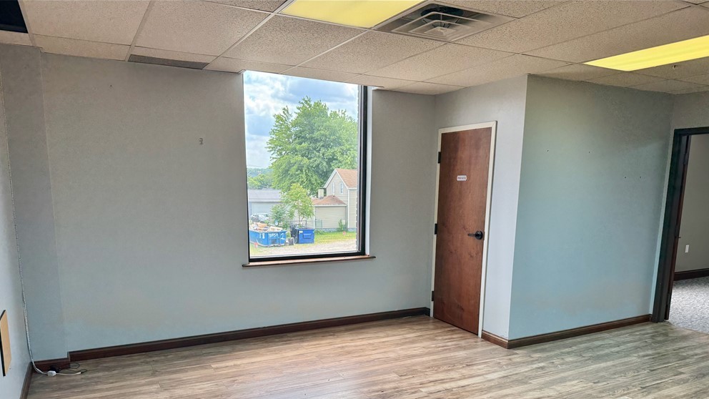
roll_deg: -1.2
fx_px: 508
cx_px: 354
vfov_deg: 42.2
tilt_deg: -9.8
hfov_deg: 69.9
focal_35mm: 27
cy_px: 274
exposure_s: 1/234
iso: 100
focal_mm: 6.76
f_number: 1.78
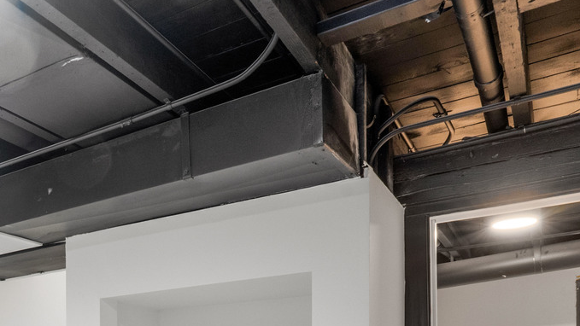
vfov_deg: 25.7
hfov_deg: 41.9
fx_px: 615
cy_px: 416
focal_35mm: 40
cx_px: -32
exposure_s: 1/100
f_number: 9
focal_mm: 16
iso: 1600
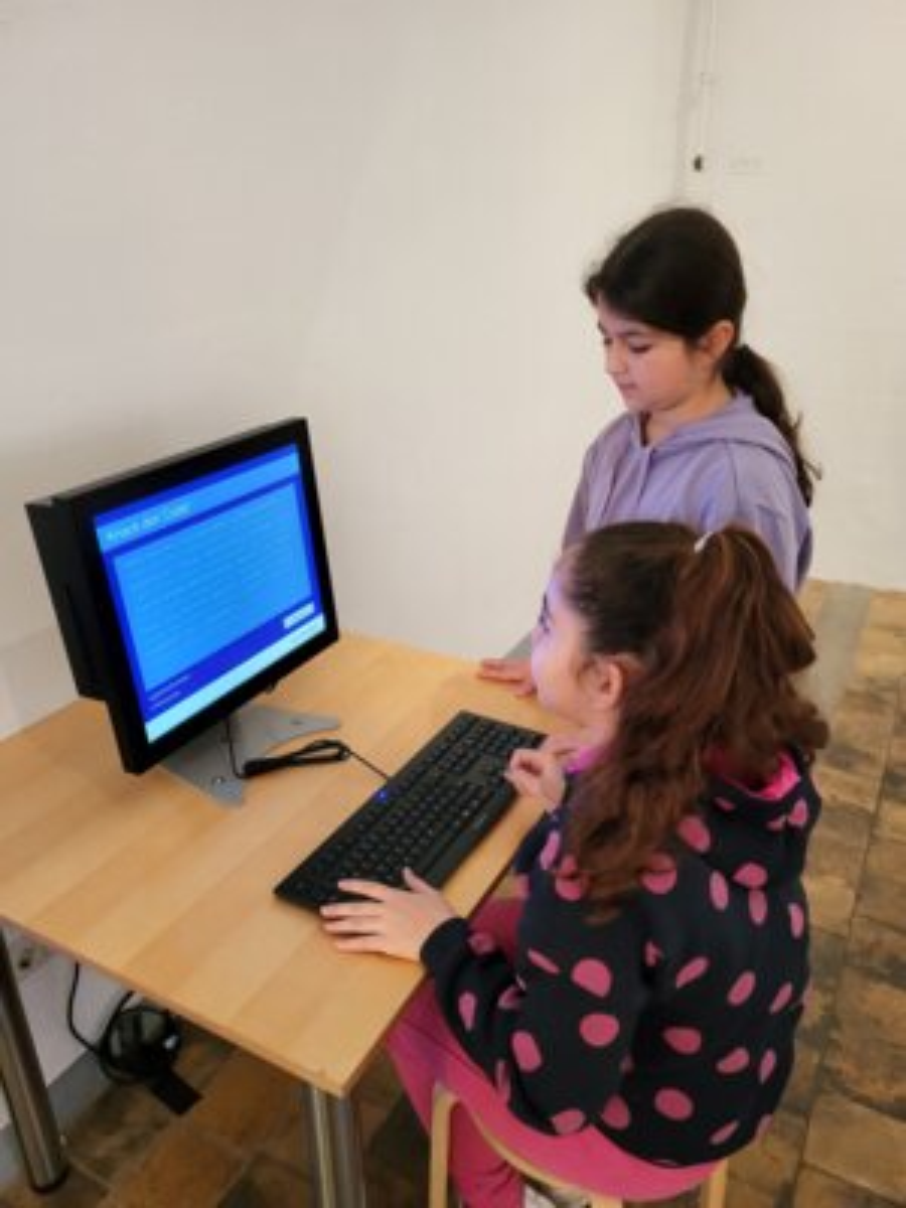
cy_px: 604
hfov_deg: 53.1
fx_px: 907
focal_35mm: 26
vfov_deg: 67.3
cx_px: 453
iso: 640
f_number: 1.8
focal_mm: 5.4
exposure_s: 1/50
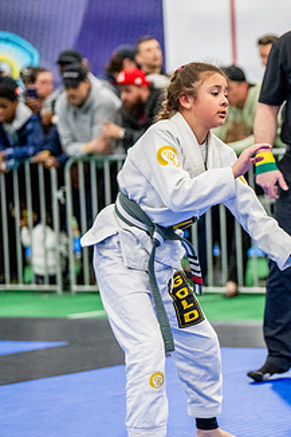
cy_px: 216
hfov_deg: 8.0
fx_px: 2051
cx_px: 361
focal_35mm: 169
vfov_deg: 12.2
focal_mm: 95
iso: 5000
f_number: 2.8
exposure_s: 1/500
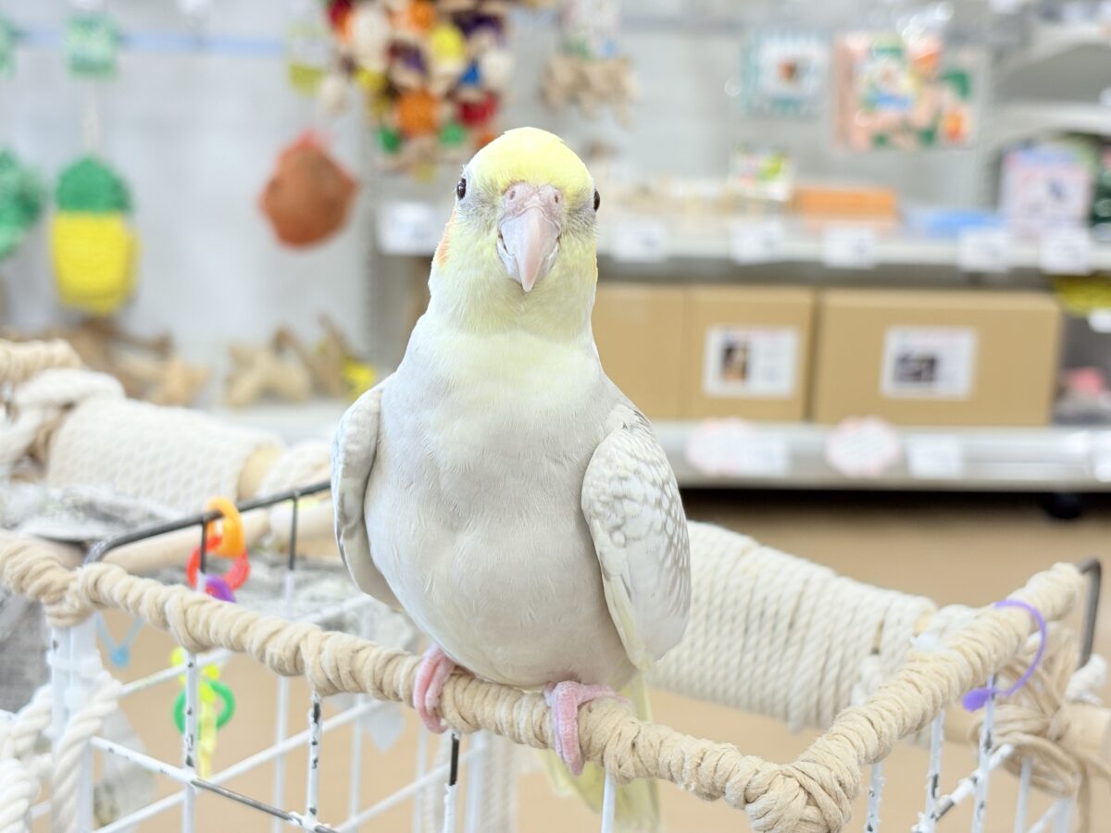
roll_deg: -1.6
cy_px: 416
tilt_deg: -12.7
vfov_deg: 28.0
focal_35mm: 52
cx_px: 556
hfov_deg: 36.8
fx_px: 1669
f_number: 1.6
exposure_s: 1/50
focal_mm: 5.96
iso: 40
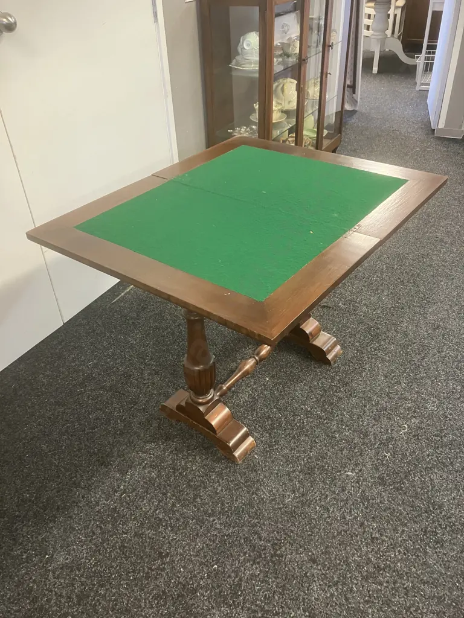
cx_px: 232
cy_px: 309
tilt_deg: -35.0
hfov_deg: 49.7
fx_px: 500
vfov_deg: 63.4
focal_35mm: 28
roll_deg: +3.5
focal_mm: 3.99
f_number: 1.8
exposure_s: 1/33
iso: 250
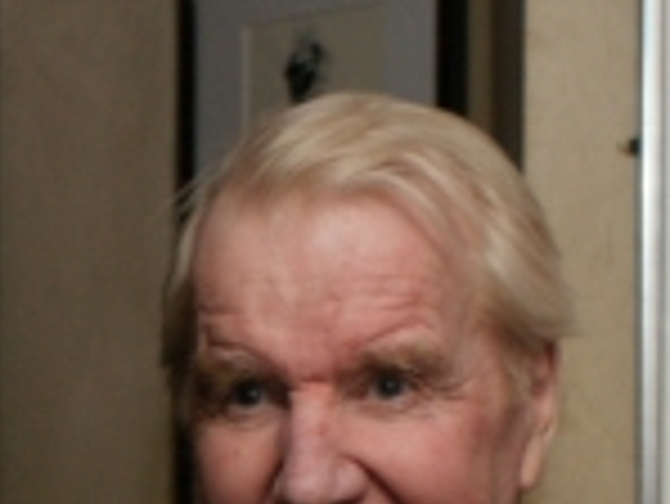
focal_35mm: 151
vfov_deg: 9.8
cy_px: 479
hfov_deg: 12.8
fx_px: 2934
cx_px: -103
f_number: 5.6
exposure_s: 1/60
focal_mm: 35
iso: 800
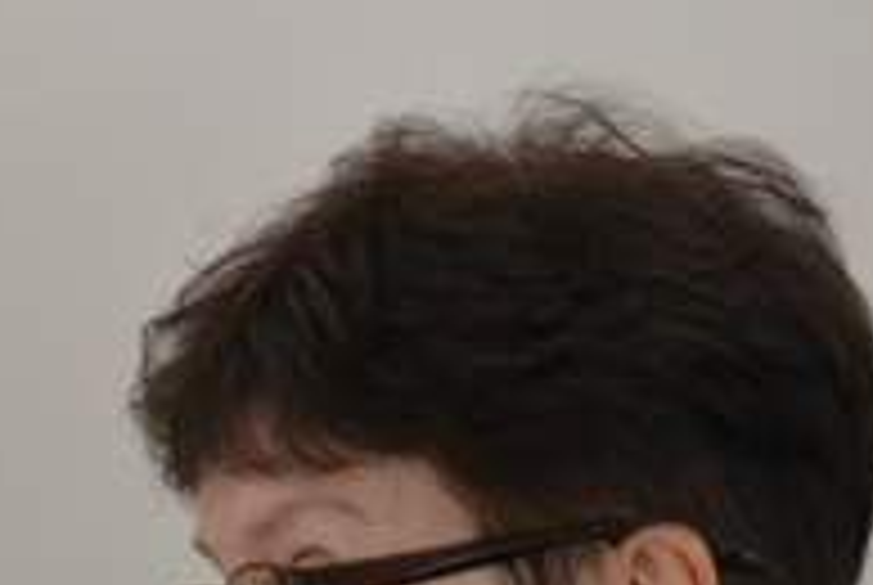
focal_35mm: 216
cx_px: 220
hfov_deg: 9.5
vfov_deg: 6.3
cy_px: 893
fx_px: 5247
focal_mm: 35
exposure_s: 1/50
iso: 3200
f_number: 5
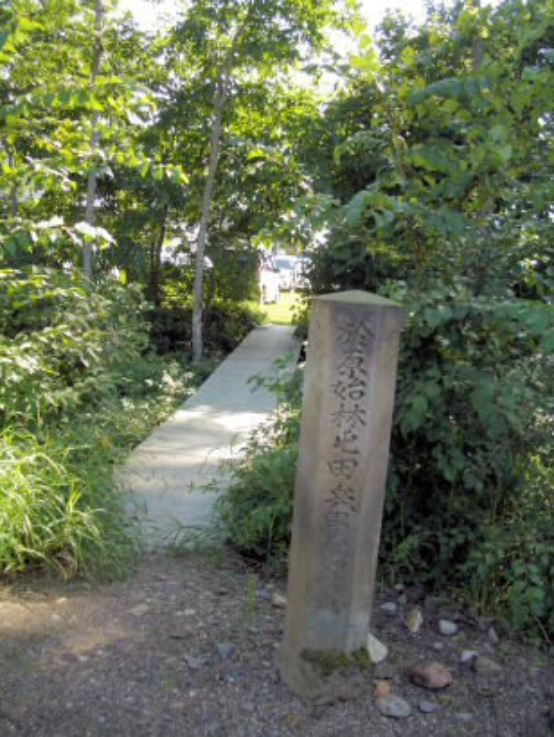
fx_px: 767
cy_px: 376
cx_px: 274
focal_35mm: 36
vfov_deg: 51.3
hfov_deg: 39.7
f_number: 2.6
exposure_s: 1/200
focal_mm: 5.8
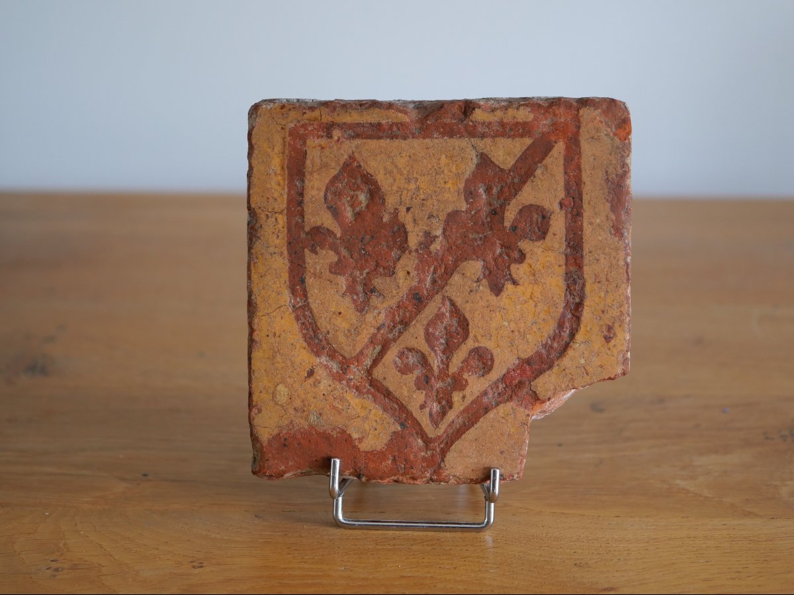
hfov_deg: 32.2
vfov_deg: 24.4
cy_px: 298
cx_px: 397
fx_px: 1376
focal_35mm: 60
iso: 640
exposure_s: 1/60
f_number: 2.8
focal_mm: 30
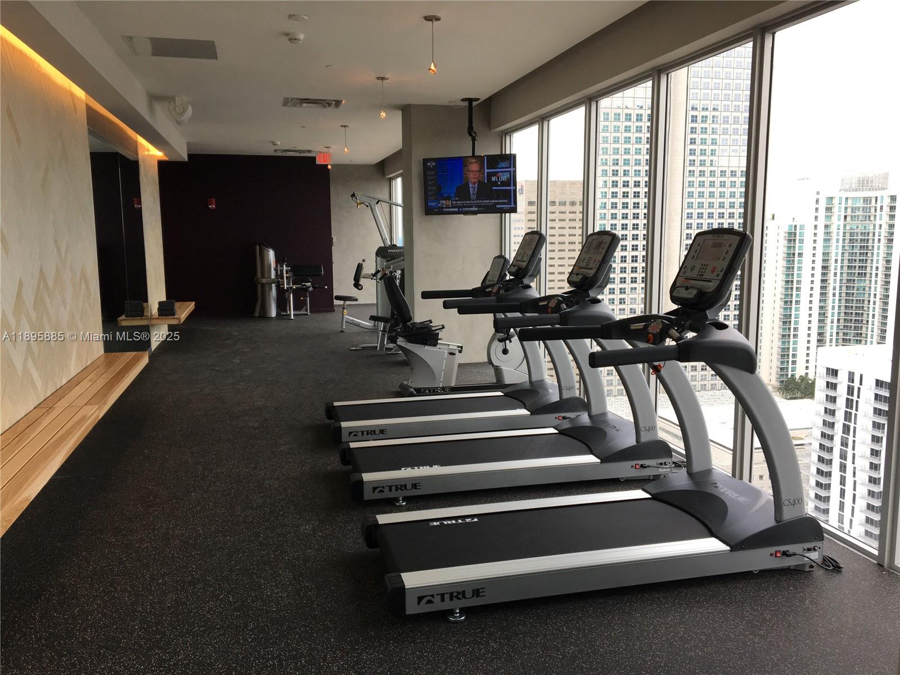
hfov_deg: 61.7
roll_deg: +0.4
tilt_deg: -7.4
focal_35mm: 29
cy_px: 338
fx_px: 754
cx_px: 450
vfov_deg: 48.2
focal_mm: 4.15
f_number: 2.2
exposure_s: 1/120
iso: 40
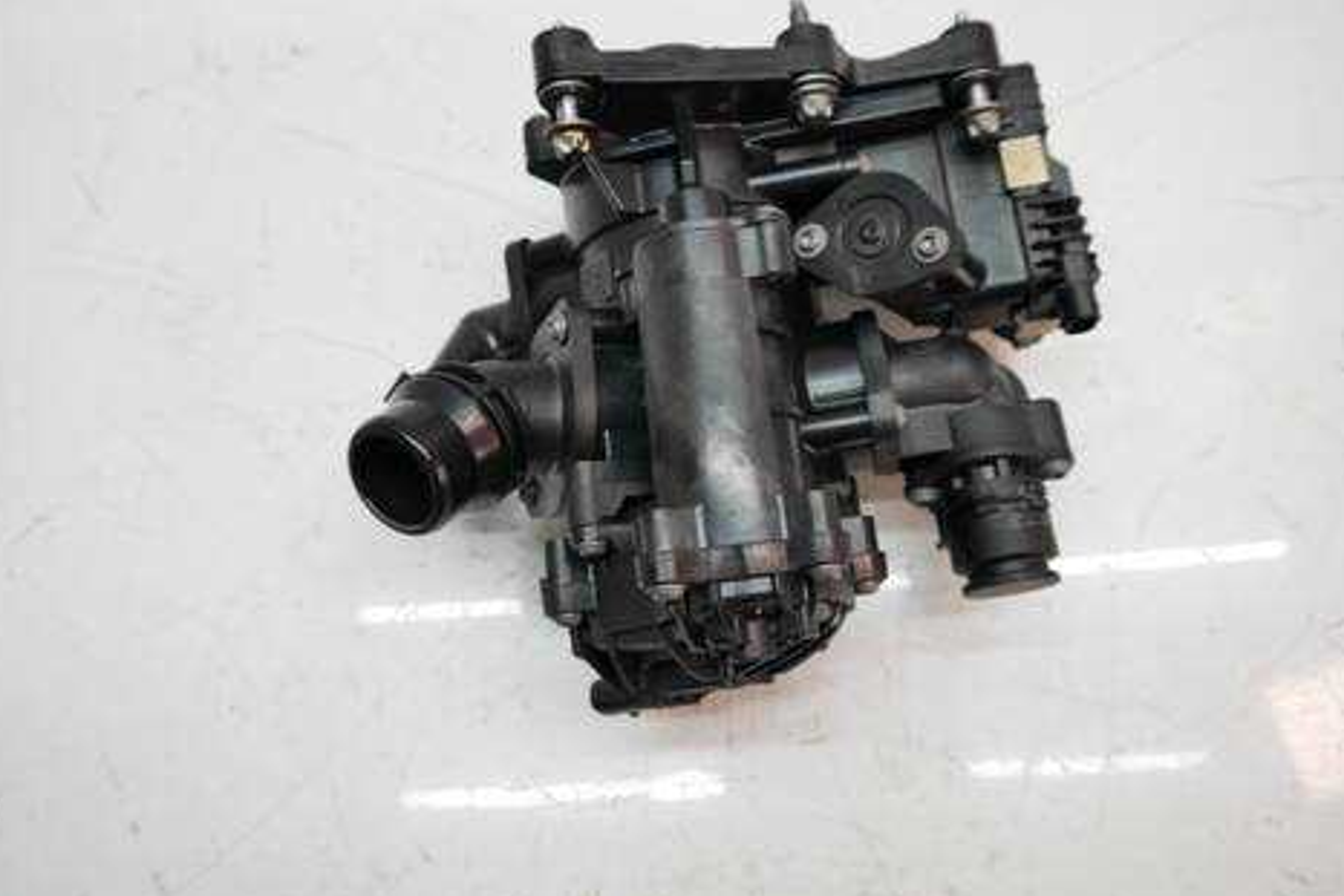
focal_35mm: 30
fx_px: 1120
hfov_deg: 61.9
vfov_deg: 43.6
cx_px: 672
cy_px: 395
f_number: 3.5
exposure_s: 1/80
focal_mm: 14
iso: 200
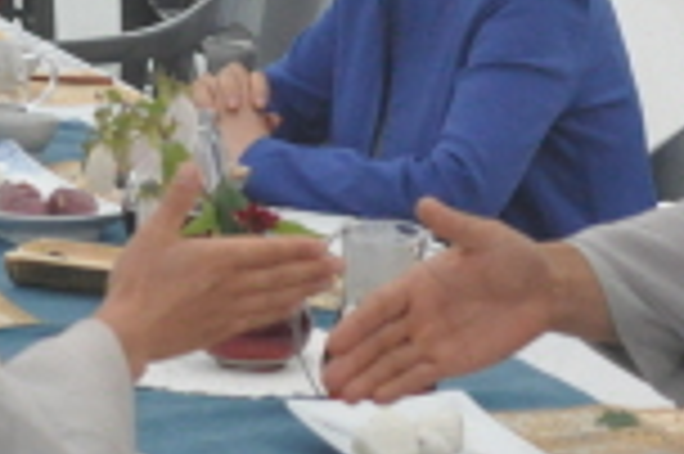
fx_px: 4802
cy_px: -20
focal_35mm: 253
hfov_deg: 8.1
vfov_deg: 5.4
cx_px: 104
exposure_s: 1/1000
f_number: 4.5
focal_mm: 40
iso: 2000
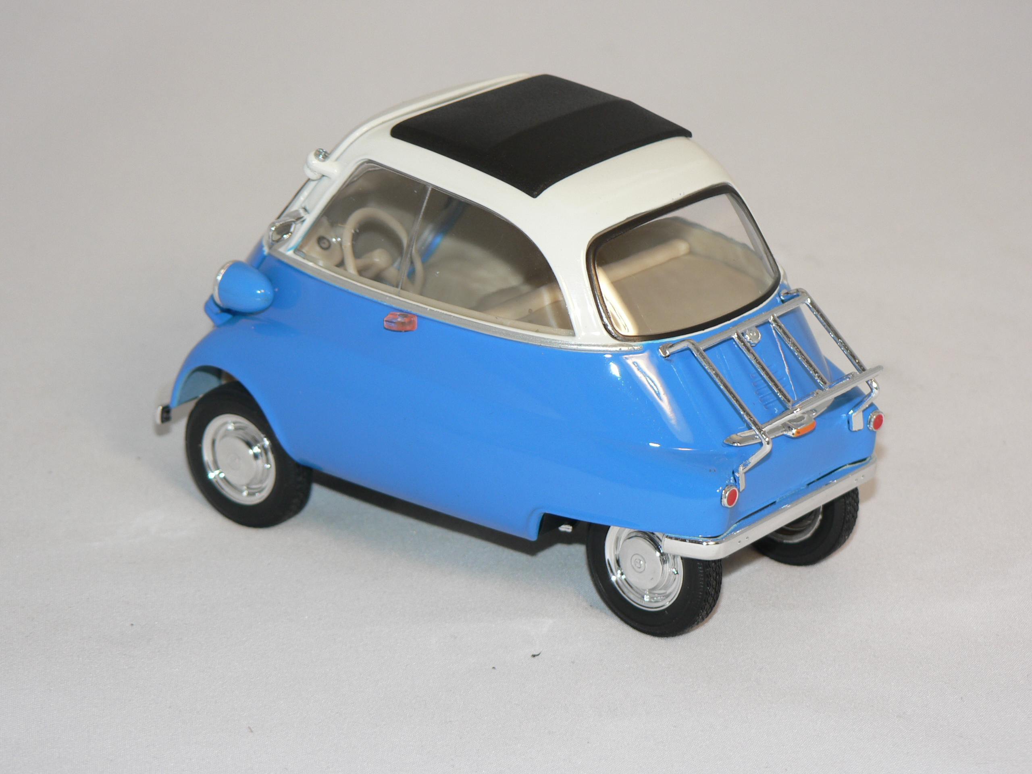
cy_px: 387
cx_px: 516
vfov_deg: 14.2
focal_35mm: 104
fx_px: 3101
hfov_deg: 18.9
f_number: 3.2
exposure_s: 1/60
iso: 80
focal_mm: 17.3
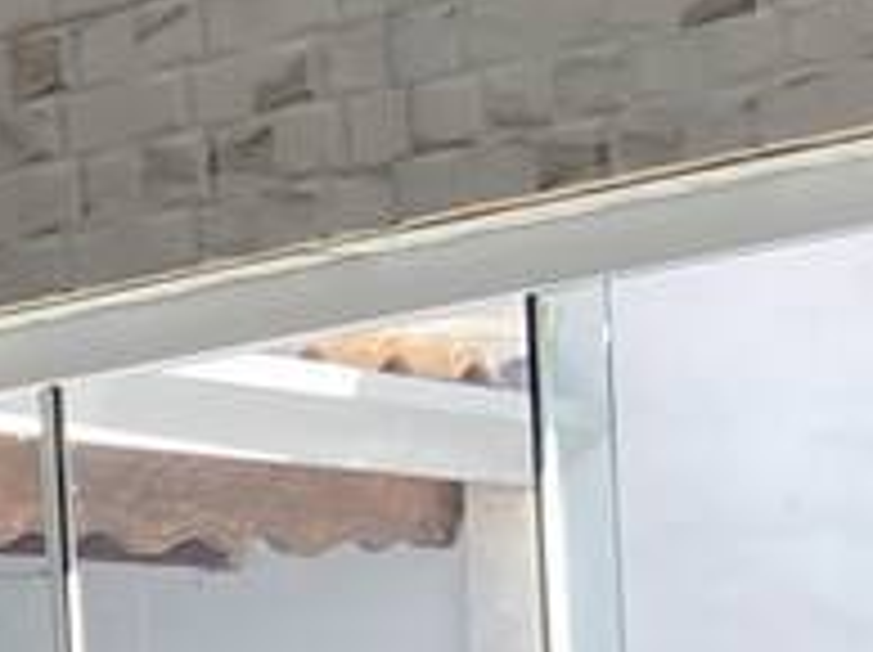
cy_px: 1511
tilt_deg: -3.0
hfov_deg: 9.1
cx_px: -1350
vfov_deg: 7.3
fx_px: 4861
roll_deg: +4.4
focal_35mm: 193
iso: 80
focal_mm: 4.25
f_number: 1.8
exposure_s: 1/121
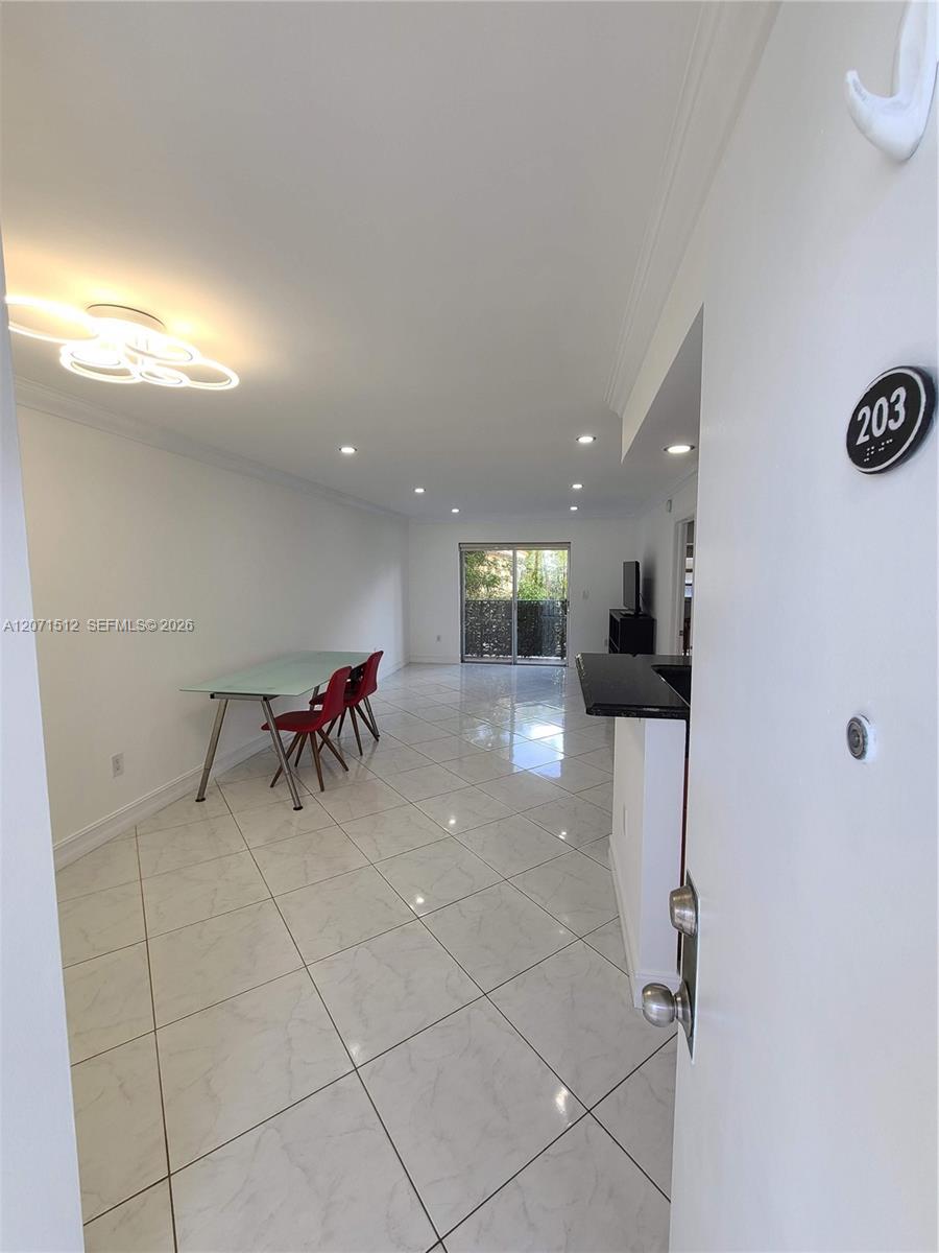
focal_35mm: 13
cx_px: 470
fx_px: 470
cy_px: 626
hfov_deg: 89.9
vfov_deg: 106.2
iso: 64
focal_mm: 2.2
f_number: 2.2
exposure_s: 1/120
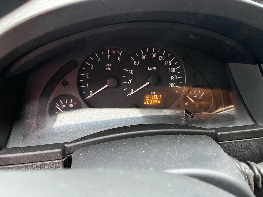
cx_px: 132
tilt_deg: -35.5
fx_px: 198
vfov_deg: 53.1
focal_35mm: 26
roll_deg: -3.3
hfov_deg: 67.3
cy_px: 98
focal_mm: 5.1
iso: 500
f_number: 1.6
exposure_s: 1/40
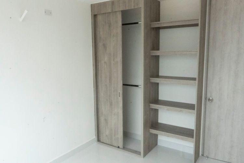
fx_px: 190
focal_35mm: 28
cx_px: 122
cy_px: 82
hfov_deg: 65.5
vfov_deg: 46.4
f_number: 20
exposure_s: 1/3200
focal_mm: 28
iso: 20000
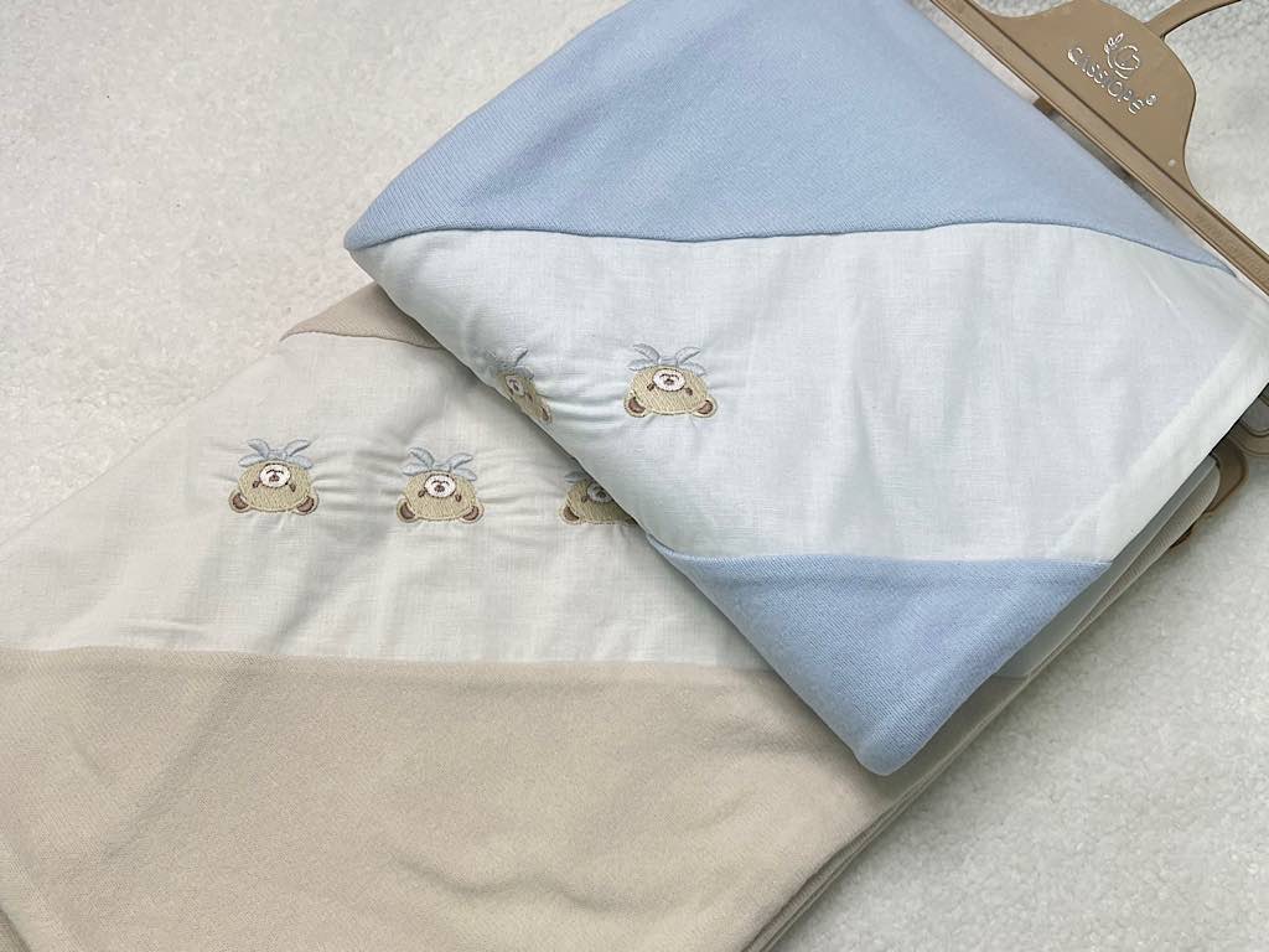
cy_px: 476
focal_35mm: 26
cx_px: 634
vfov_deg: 53.1
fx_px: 953
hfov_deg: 67.3
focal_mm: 5.7
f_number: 1.5
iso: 50
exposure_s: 1/100
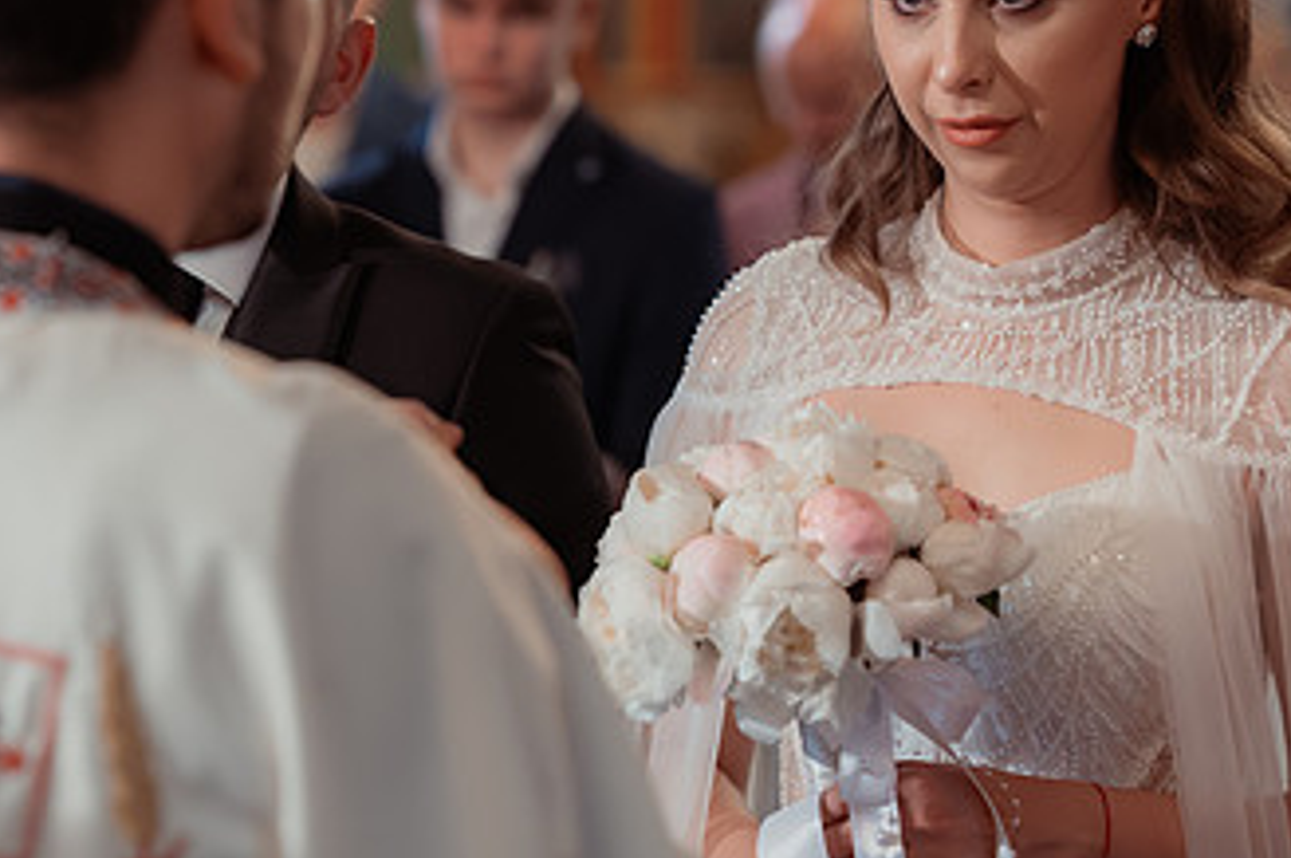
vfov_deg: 8.6
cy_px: 385
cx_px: 474
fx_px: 5732
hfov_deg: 12.8
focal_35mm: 160
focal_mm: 85
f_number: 2.8
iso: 3200
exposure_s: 1/250
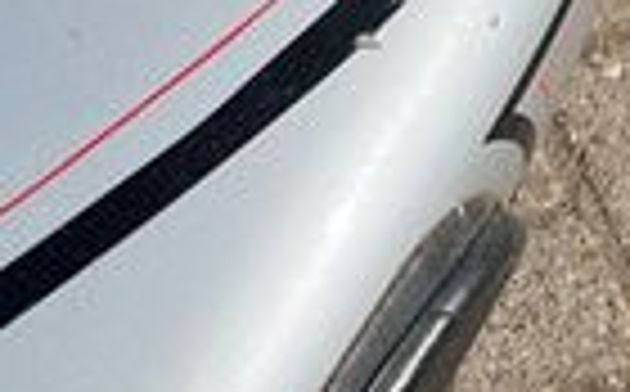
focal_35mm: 126
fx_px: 2160
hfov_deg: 16.6
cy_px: -482
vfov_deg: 9.4
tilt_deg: -46.9
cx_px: 284
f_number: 1.6
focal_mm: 5.1
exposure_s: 1/3413
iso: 50
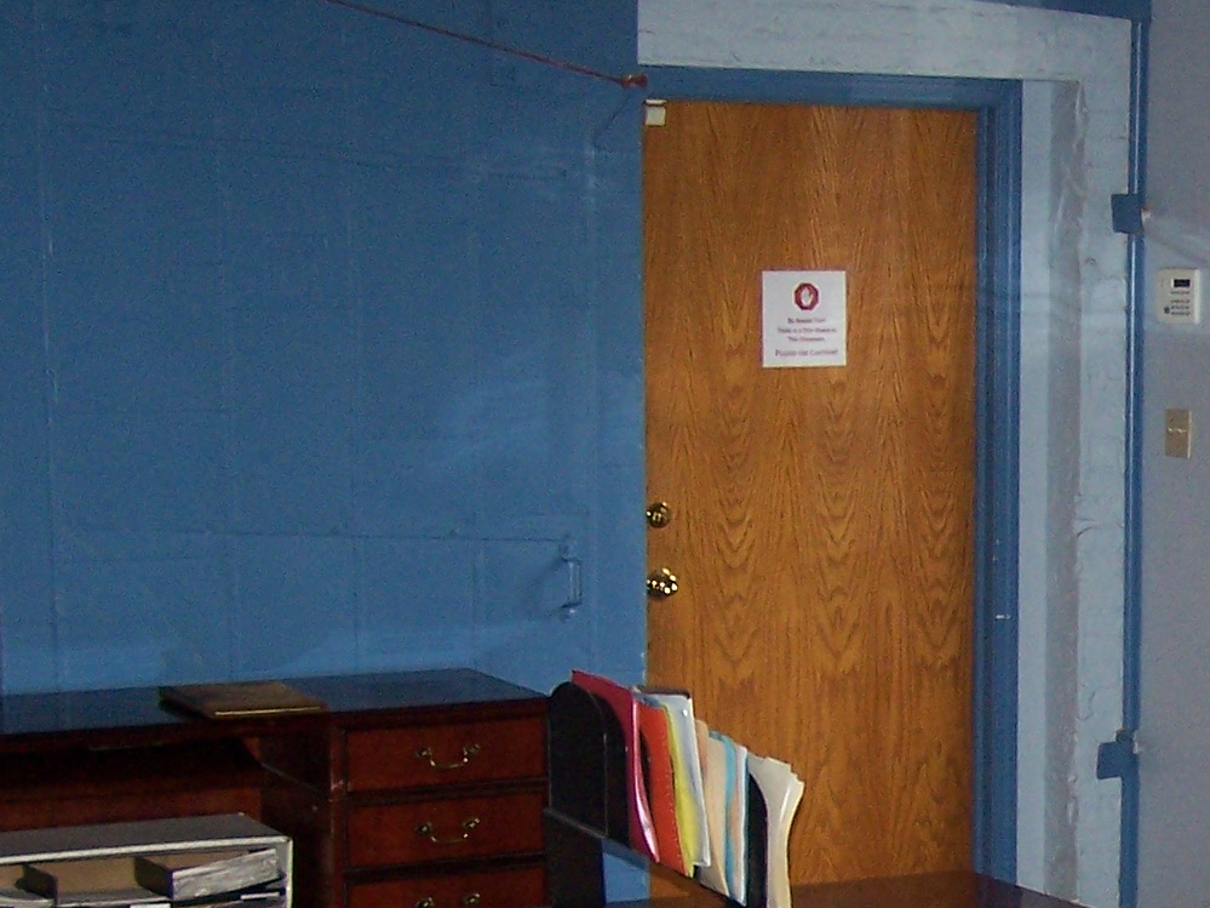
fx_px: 3425
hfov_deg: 18.9
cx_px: 1453
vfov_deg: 14.9
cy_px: 866
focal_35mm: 98
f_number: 2.8
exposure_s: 1/60
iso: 140
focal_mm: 6.3
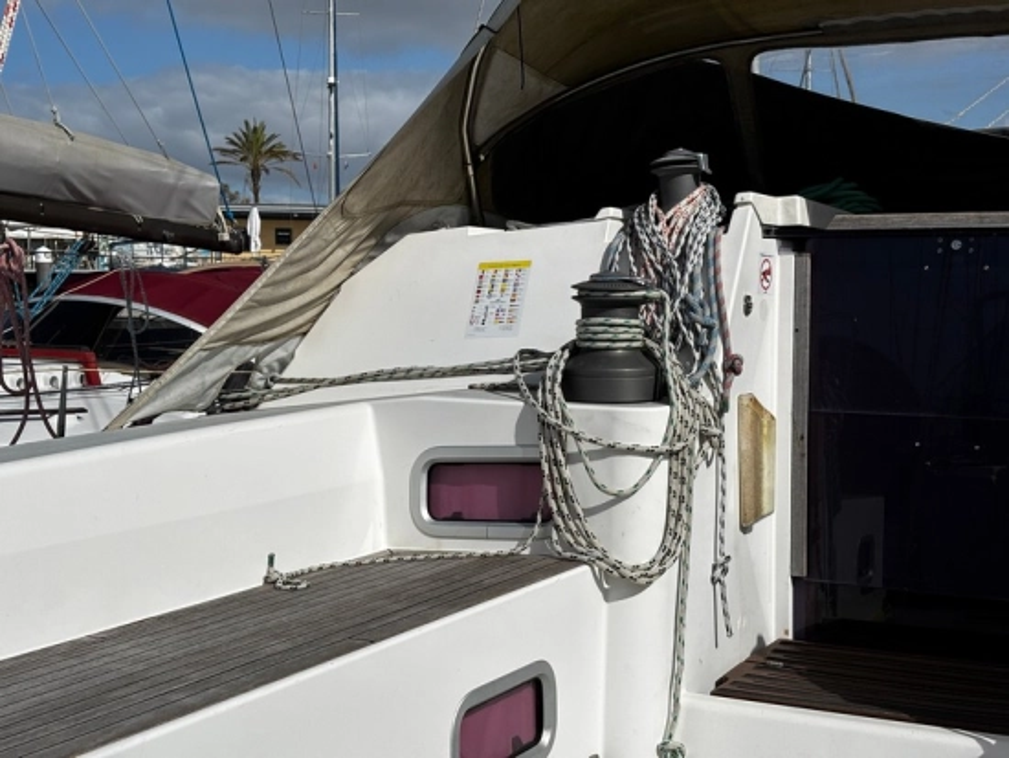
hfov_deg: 36.8
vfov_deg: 28.1
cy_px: 379
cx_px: 504
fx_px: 1516
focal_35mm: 52
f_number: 1.6
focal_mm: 5.96
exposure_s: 1/7692
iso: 32
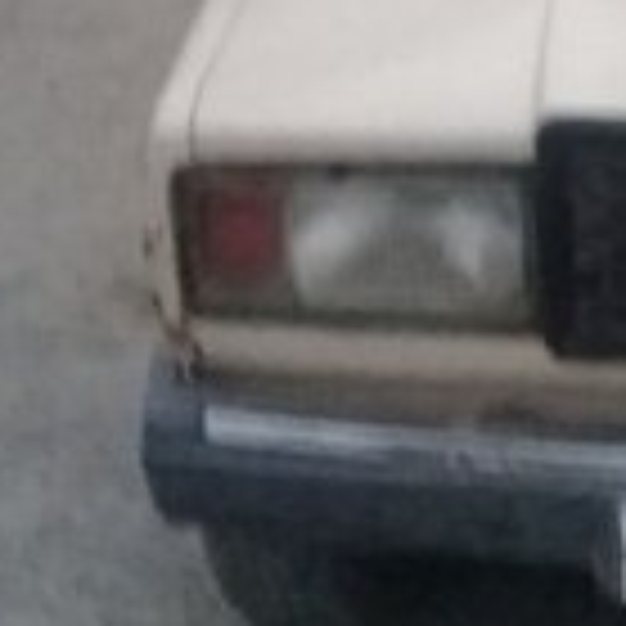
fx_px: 2660
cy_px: -164
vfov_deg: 13.0
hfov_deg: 12.6
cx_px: 986
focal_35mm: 130
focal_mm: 3.3
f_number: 2.2
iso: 500
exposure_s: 1/17
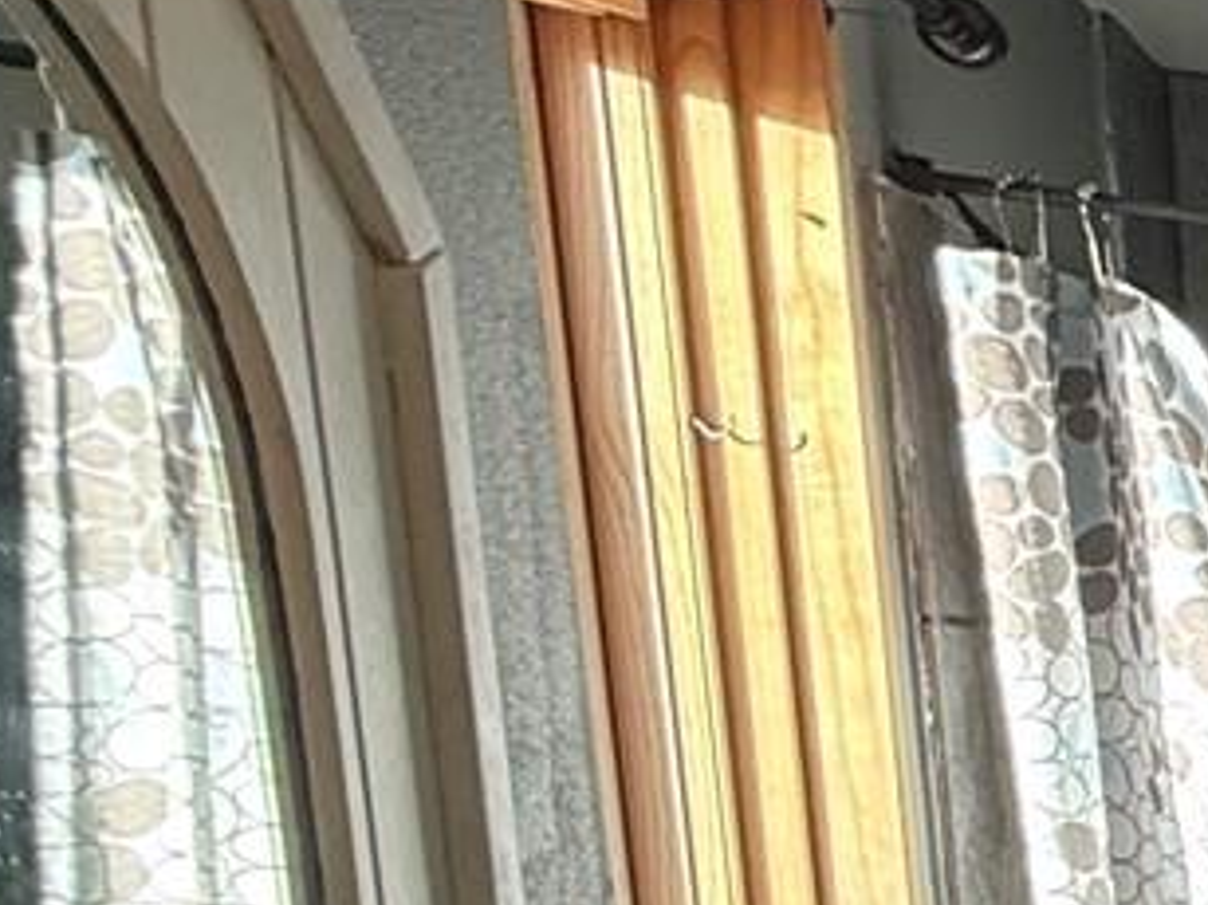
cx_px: 2963
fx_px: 2546
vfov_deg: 18.5
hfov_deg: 14.7
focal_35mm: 73
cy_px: 1232
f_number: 2.2
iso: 200
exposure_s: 1/120
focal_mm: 2.22
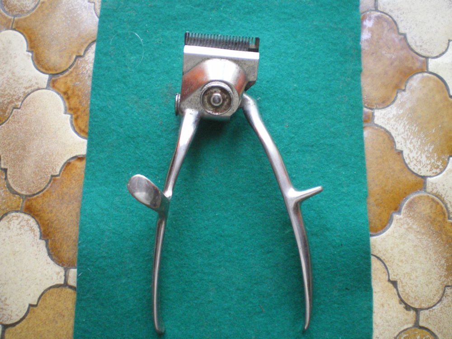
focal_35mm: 38
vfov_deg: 37.7
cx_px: 226
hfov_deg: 49.0
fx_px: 496
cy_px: 170
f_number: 3.1
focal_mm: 6.3
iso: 400
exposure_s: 1/25
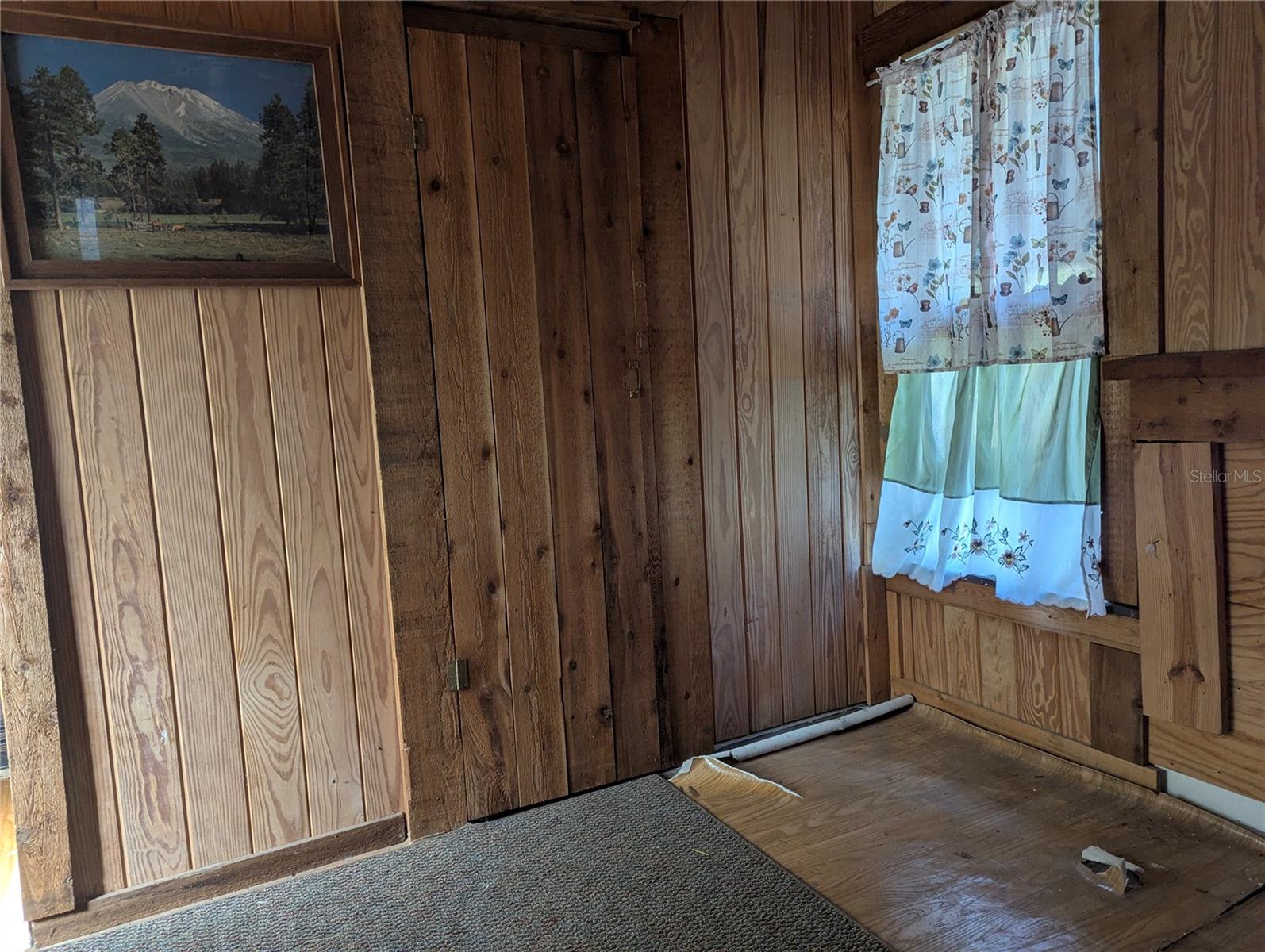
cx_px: 632
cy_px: 476
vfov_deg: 56.9
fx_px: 878
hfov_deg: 71.5
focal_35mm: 24
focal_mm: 6.81
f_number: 1.85
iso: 75
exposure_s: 1/23.8
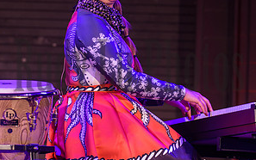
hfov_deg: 11.3
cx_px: 128
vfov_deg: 7.1
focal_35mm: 185
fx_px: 1291
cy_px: 69
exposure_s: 1/125
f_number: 5.6
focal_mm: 120
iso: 1600
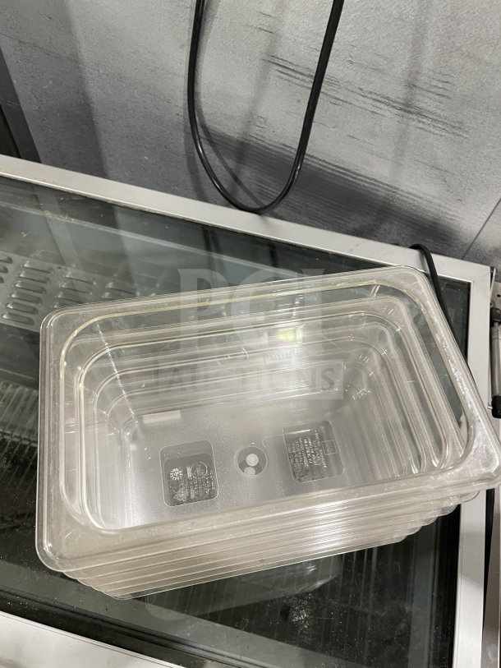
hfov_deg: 53.1
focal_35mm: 26
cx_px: 250
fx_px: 502
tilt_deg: -60.2
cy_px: 334
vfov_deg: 67.3
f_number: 1.6
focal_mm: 4.2
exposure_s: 1/60
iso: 160
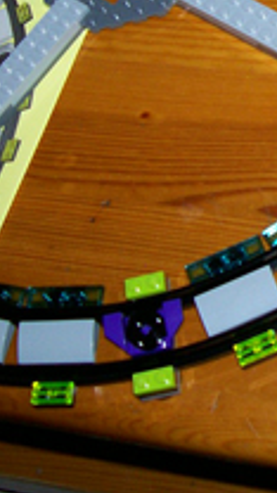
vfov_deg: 19.5
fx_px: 1397
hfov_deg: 10.9
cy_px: 12
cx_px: 421
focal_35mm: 107
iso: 80
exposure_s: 1/64
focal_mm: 5.6
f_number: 2.7
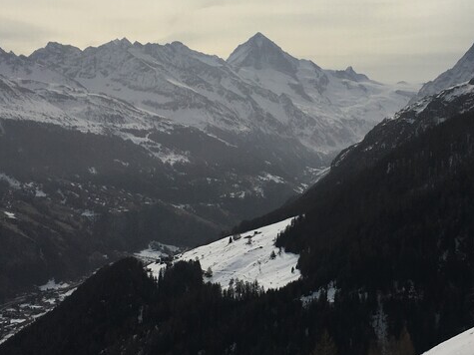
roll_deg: -0.9
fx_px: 753
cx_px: 303
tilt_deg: -3.1
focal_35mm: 55
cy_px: 144
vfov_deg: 26.5
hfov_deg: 34.7
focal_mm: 4.15
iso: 25
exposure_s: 1/7692
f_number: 2.2
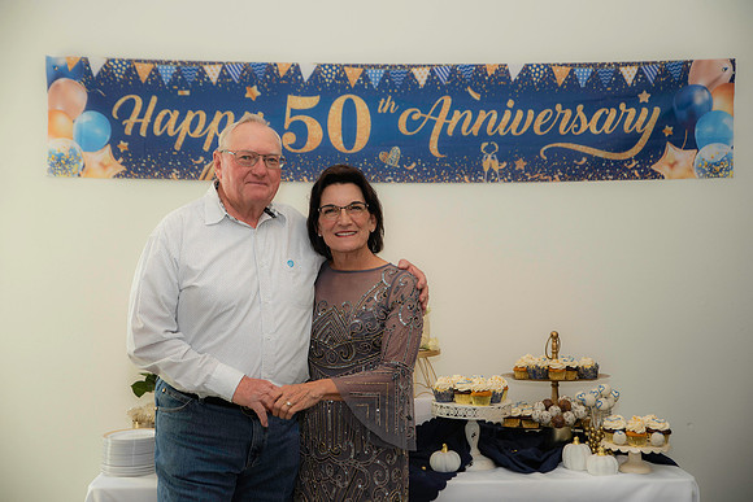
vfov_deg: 26.0
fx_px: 1088
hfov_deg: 38.2
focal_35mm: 52
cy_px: 251
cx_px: 376
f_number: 3.2
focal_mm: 52
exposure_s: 1/125
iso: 160
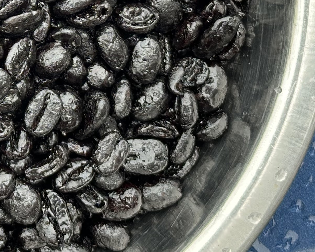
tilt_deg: -80.5
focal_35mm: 156
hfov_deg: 12.1
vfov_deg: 9.8
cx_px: -49
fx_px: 1454
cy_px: -26
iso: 64
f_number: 1.78
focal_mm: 6.86
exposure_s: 1/213
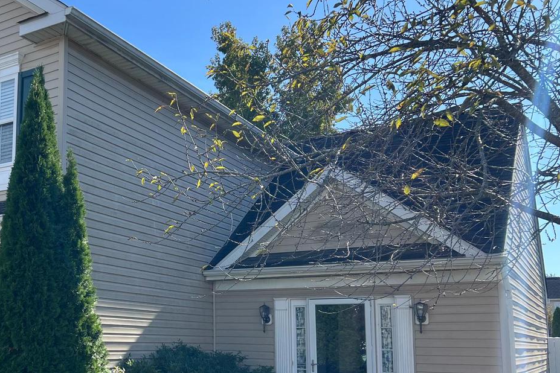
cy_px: 258
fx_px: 653
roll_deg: -1.7
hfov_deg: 44.9
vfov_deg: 31.6
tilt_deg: +5.8
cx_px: 142
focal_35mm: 42
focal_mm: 5.7
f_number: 1.5
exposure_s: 1/1779
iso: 50
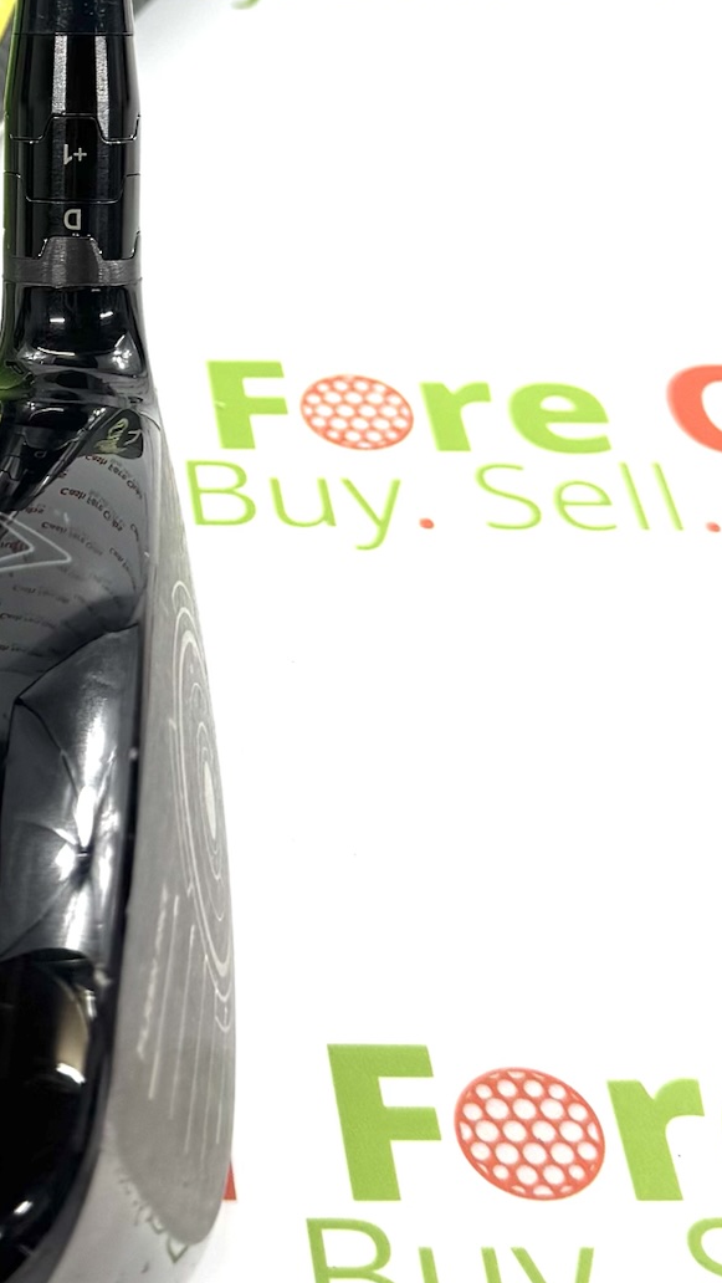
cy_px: 184
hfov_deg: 15.3
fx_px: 2585
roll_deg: -0.9
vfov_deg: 27.1
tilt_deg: -35.1
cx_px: -174
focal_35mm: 76
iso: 50
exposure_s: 1/138
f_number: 1.78
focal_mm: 6.76
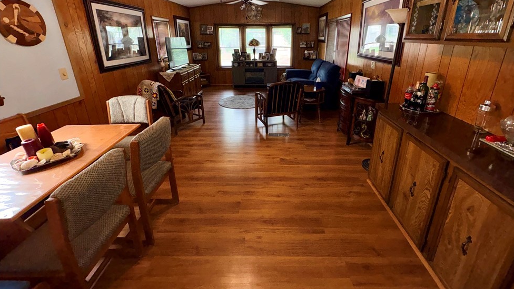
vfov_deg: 65.8
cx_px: 269
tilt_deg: -17.2
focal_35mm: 16
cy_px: 104
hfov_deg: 99.3
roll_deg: +0.0
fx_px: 218
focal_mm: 2.22
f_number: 2.2
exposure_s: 1/69
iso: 64
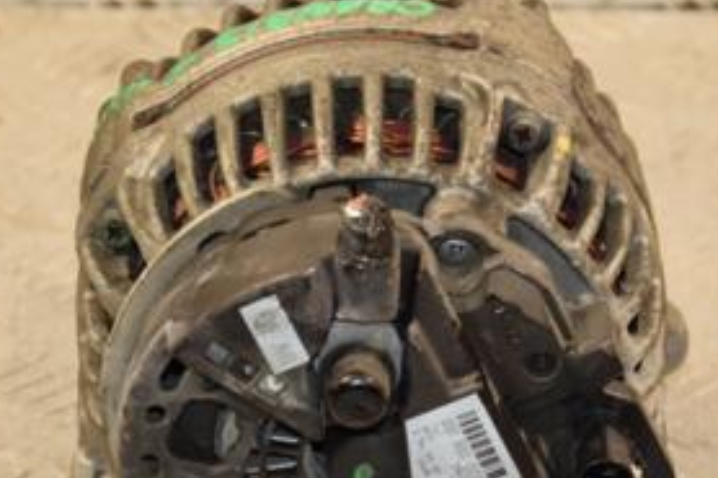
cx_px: 369
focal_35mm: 214
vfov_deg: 6.4
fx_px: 4265
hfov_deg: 9.6
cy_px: 354
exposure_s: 1/80
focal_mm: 66
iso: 800
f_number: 5.3
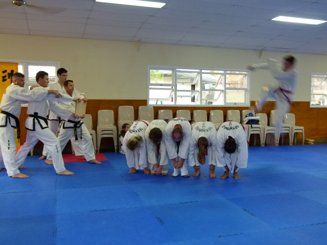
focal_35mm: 34
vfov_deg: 41.8
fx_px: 321
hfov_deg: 54.0
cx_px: 164
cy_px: 122
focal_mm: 6.1
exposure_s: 1/30
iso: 400
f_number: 3
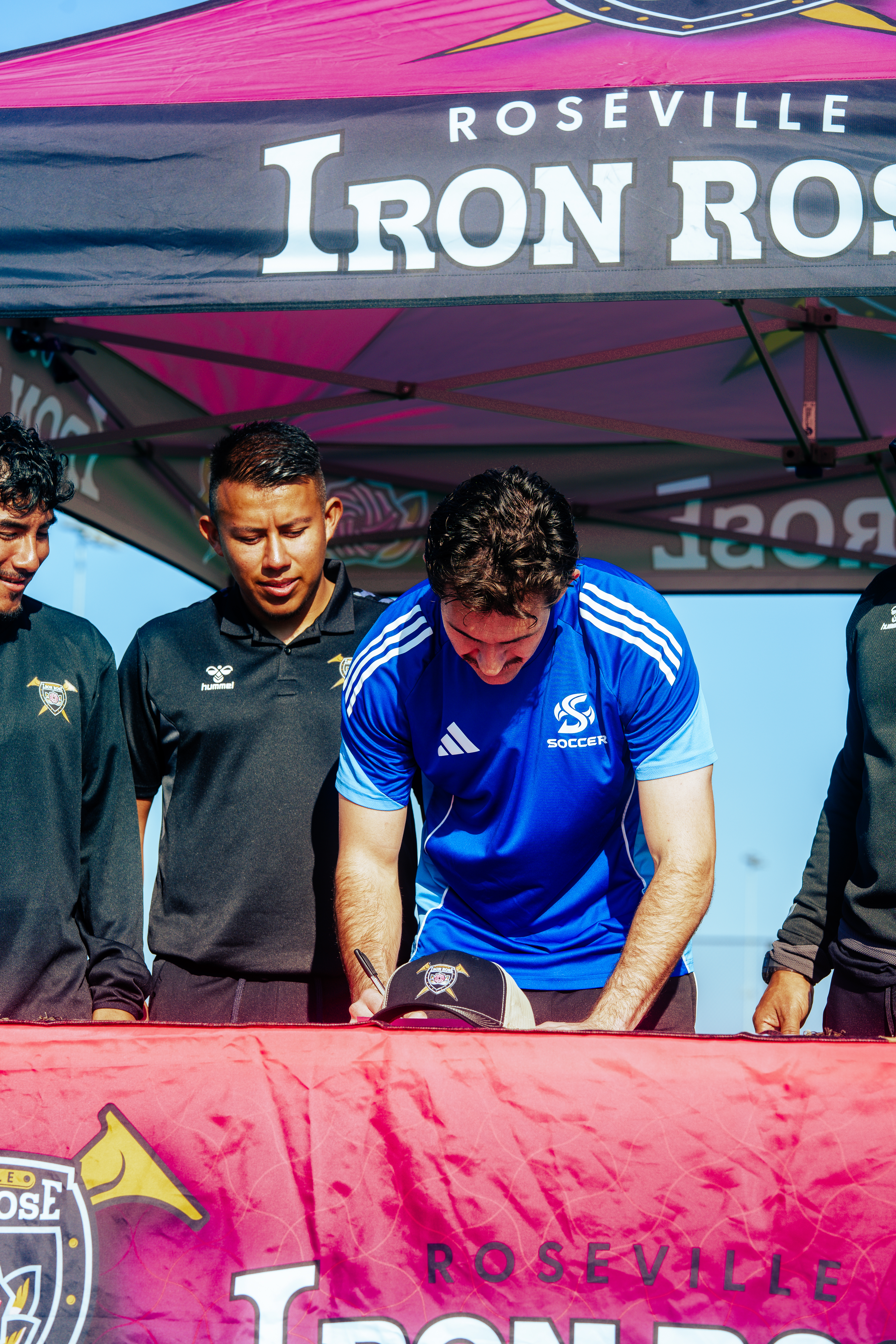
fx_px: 4256
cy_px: 672
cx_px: 448
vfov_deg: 17.9
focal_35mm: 114
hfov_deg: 12.0
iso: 100
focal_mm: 114
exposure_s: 1/160
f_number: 6.3
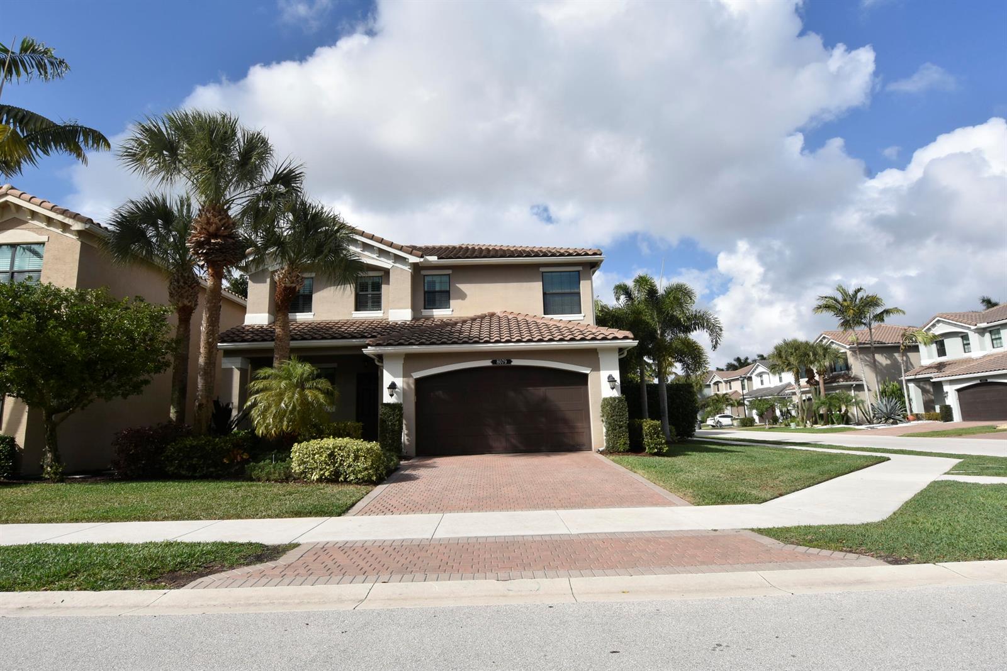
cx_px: 504
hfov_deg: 90.0
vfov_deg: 67.4
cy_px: 336
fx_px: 504
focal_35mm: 18
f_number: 13
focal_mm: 12
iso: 220
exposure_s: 1/320
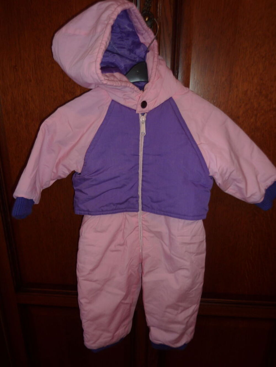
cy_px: 184
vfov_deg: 69.4
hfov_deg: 54.9
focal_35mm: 25
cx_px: 138
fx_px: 266
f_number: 3.3
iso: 100
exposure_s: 1/30
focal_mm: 4.1
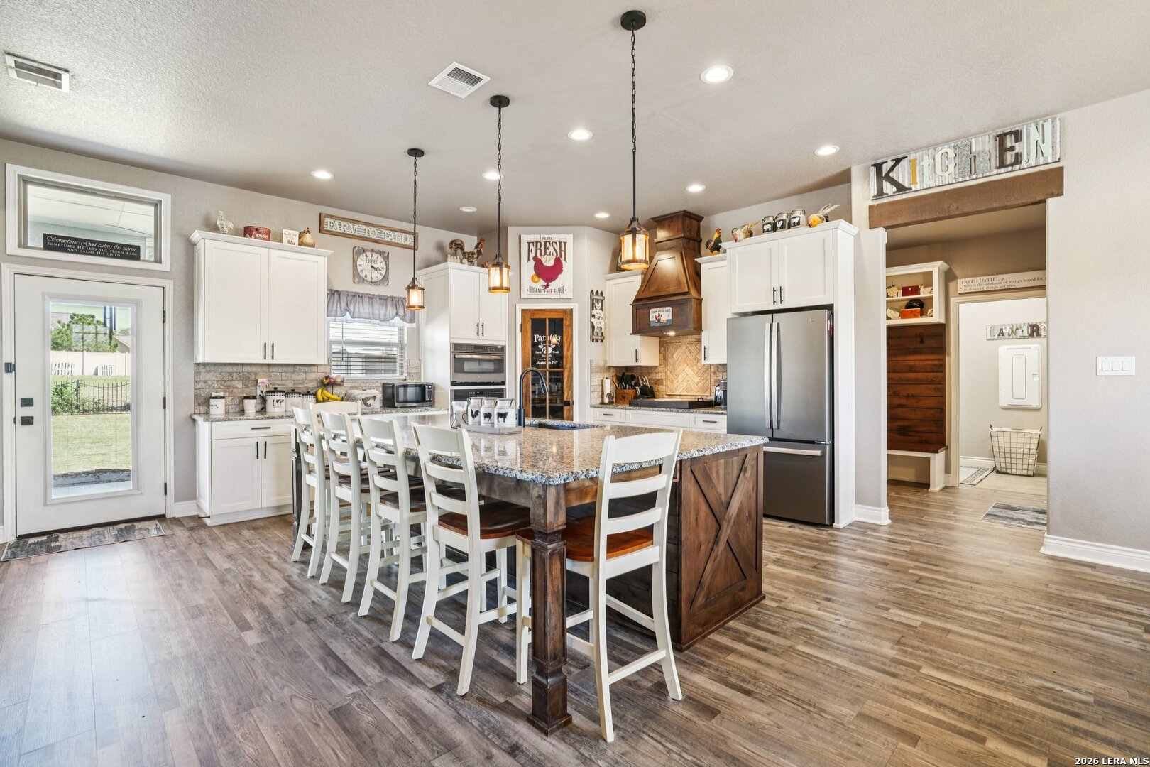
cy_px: 384
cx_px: 575
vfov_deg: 73.7
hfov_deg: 96.7
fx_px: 511
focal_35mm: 16
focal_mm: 16
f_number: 8
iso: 400
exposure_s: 1/8
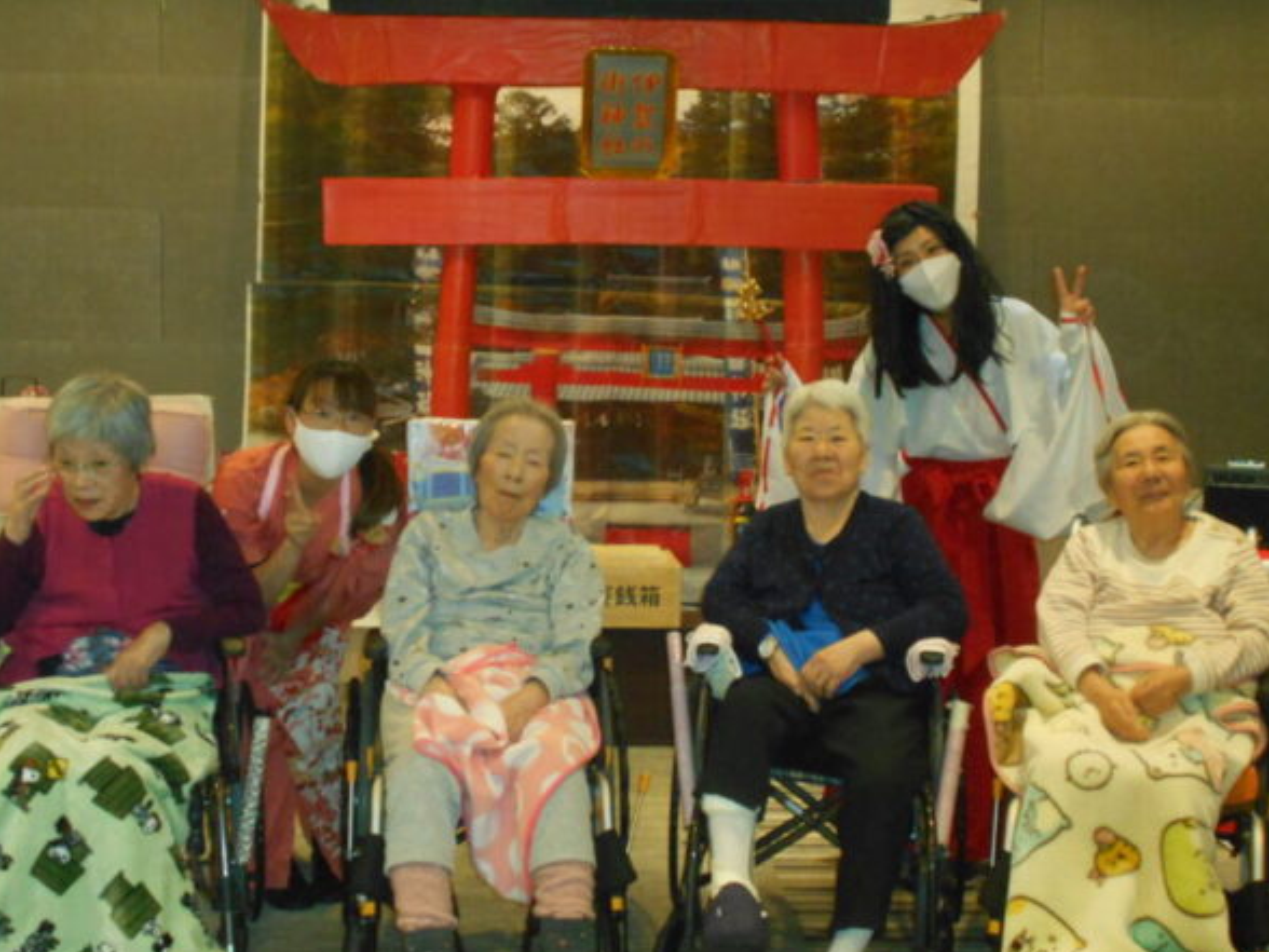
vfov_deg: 28.6
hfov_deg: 37.5
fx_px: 1870
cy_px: 484
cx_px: 641
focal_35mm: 51
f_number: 4.5
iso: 720
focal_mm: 8.8
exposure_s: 1/60
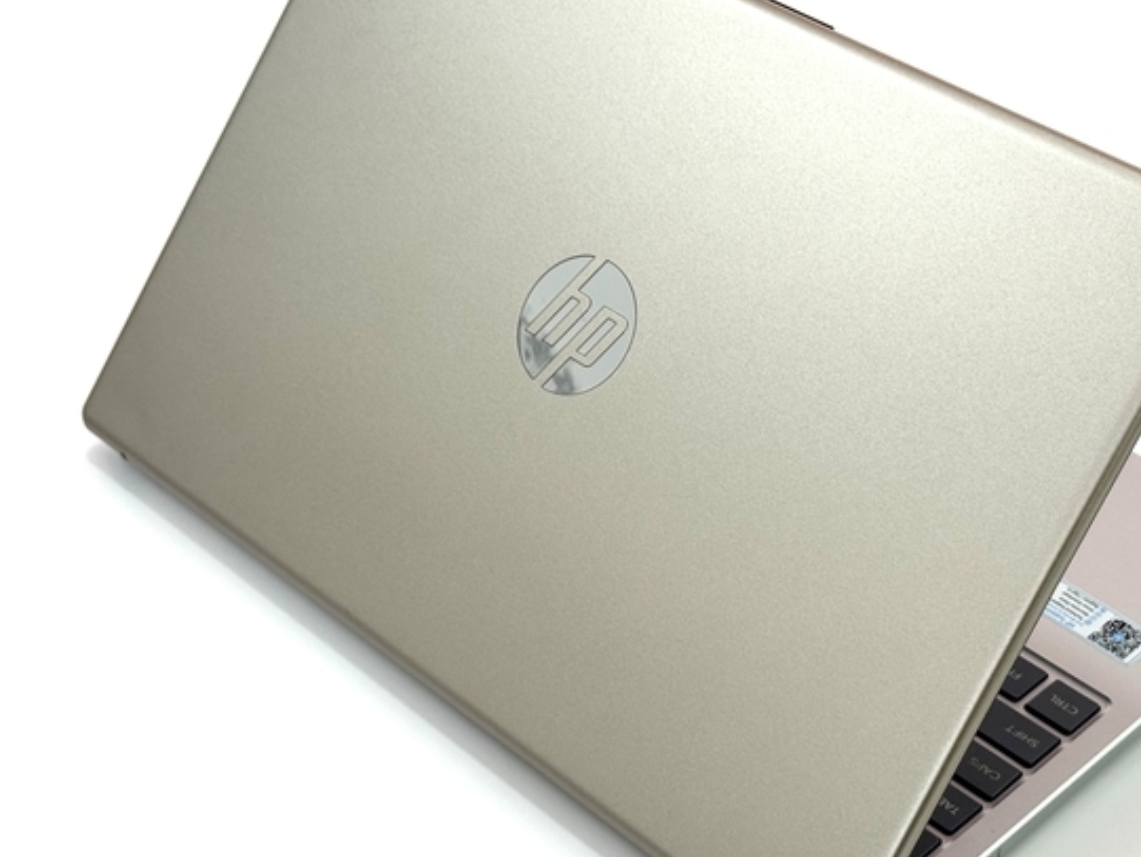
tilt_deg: -37.9
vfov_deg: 20.7
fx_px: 2341
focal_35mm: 71
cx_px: 690
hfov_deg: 27.3
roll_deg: +2.3
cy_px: 416
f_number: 1.78
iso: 50
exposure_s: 1/181
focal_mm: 6.76
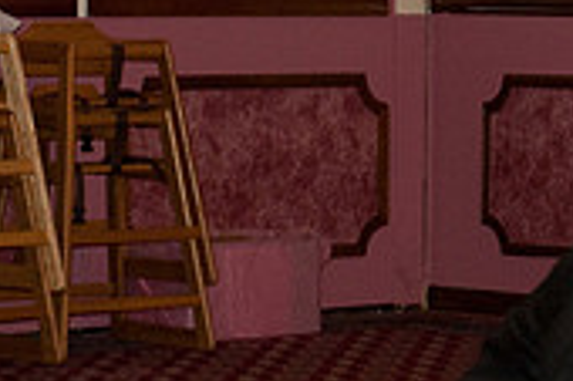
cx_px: 775
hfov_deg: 8.5
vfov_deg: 5.7
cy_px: 101
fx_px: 3800
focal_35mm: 239
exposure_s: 1/60
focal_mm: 70
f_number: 5.6
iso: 1600
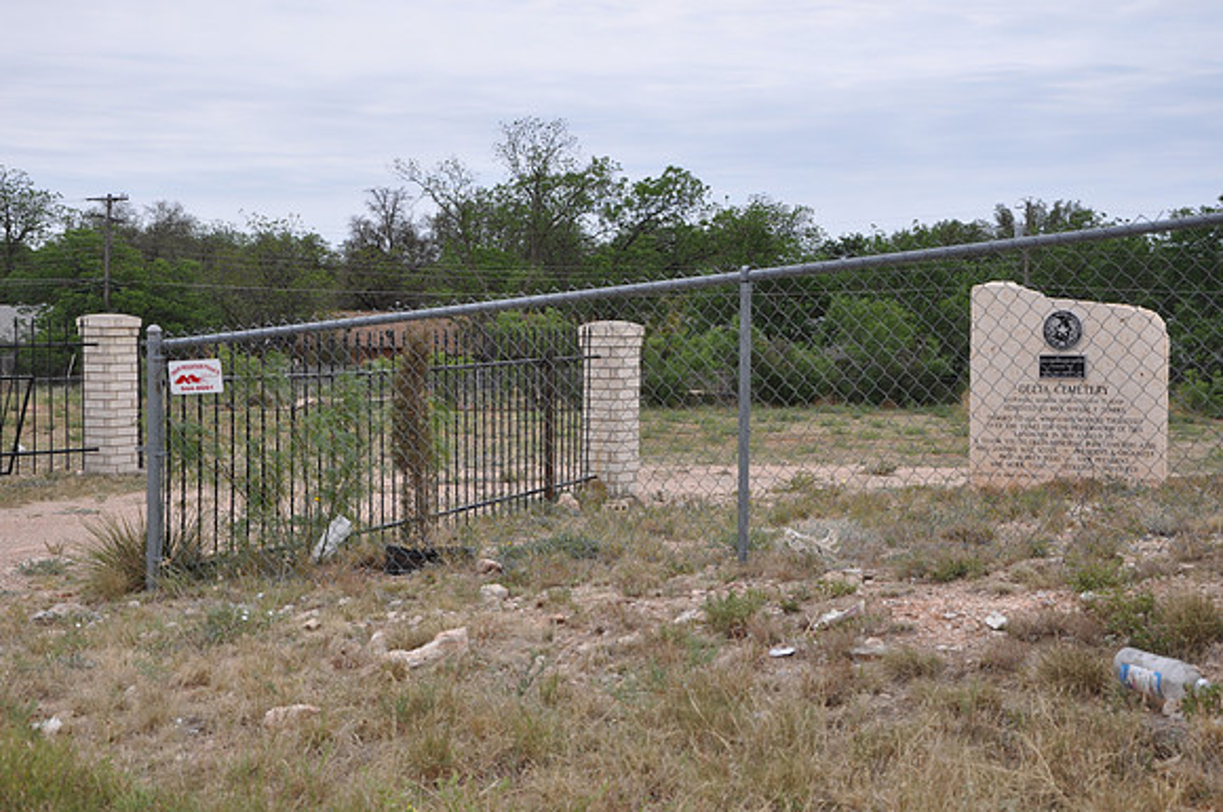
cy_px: 406
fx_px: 2137
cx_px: 612
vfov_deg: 21.5
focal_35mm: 63
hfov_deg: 31.9
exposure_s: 1/250
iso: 200
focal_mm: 42
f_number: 8
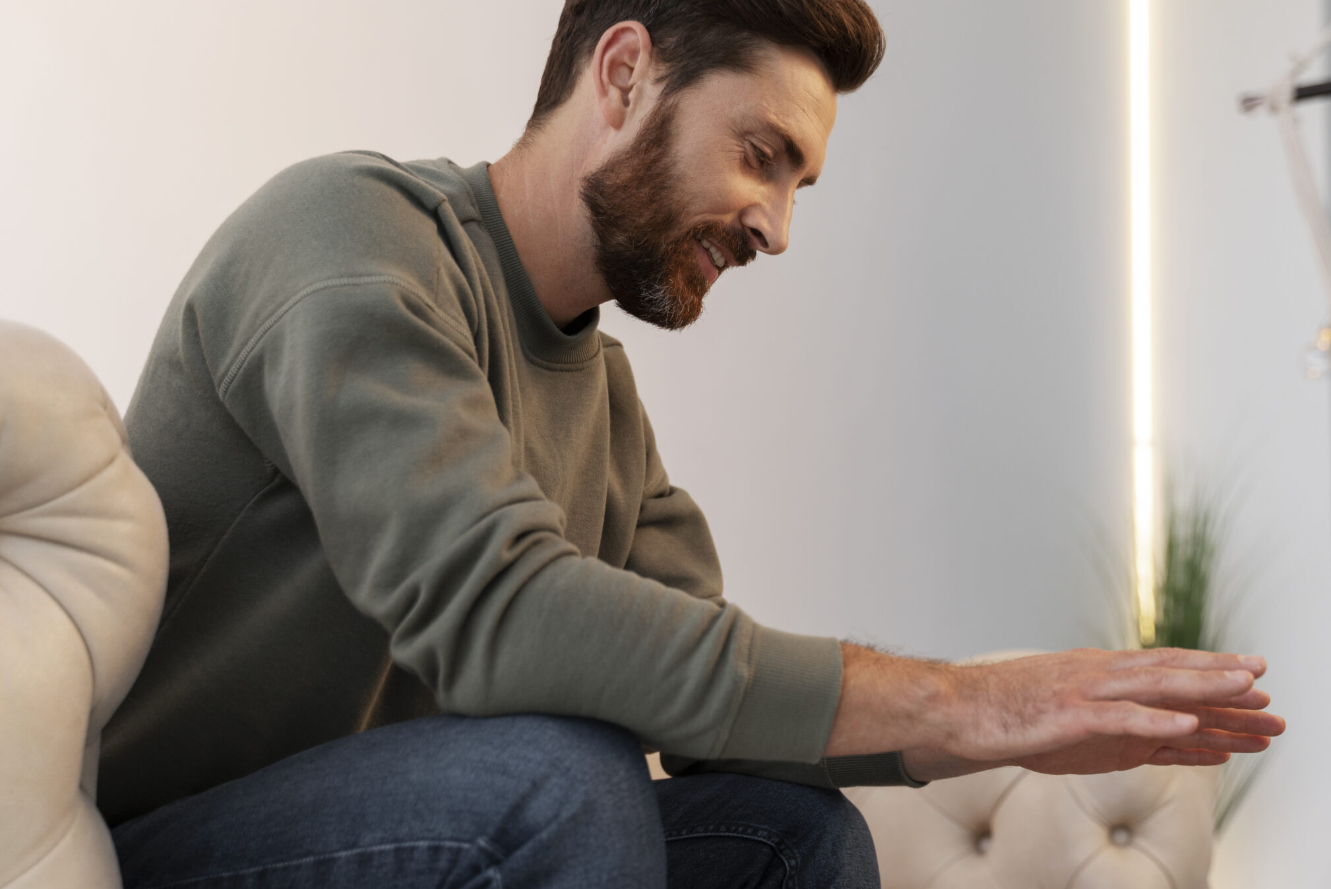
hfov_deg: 38.0
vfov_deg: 26.0
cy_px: 492
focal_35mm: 52
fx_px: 1923
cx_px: 802
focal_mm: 41
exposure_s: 1/160
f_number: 2.8
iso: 400
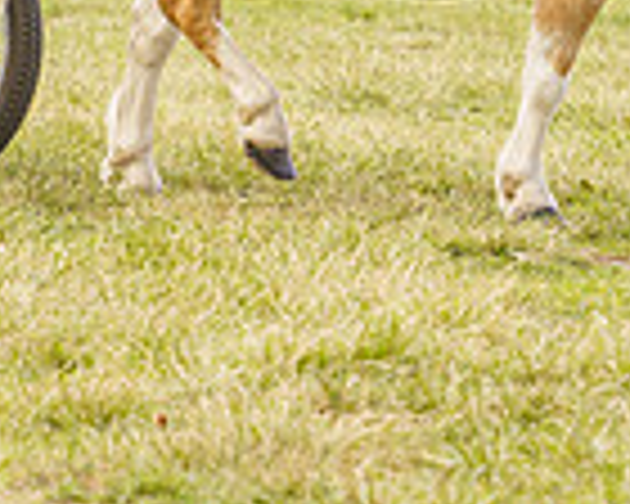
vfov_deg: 3.3
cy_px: -313
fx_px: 8745
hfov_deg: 4.1
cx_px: 77
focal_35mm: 469
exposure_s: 1/1600
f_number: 5.6
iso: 1000
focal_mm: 115
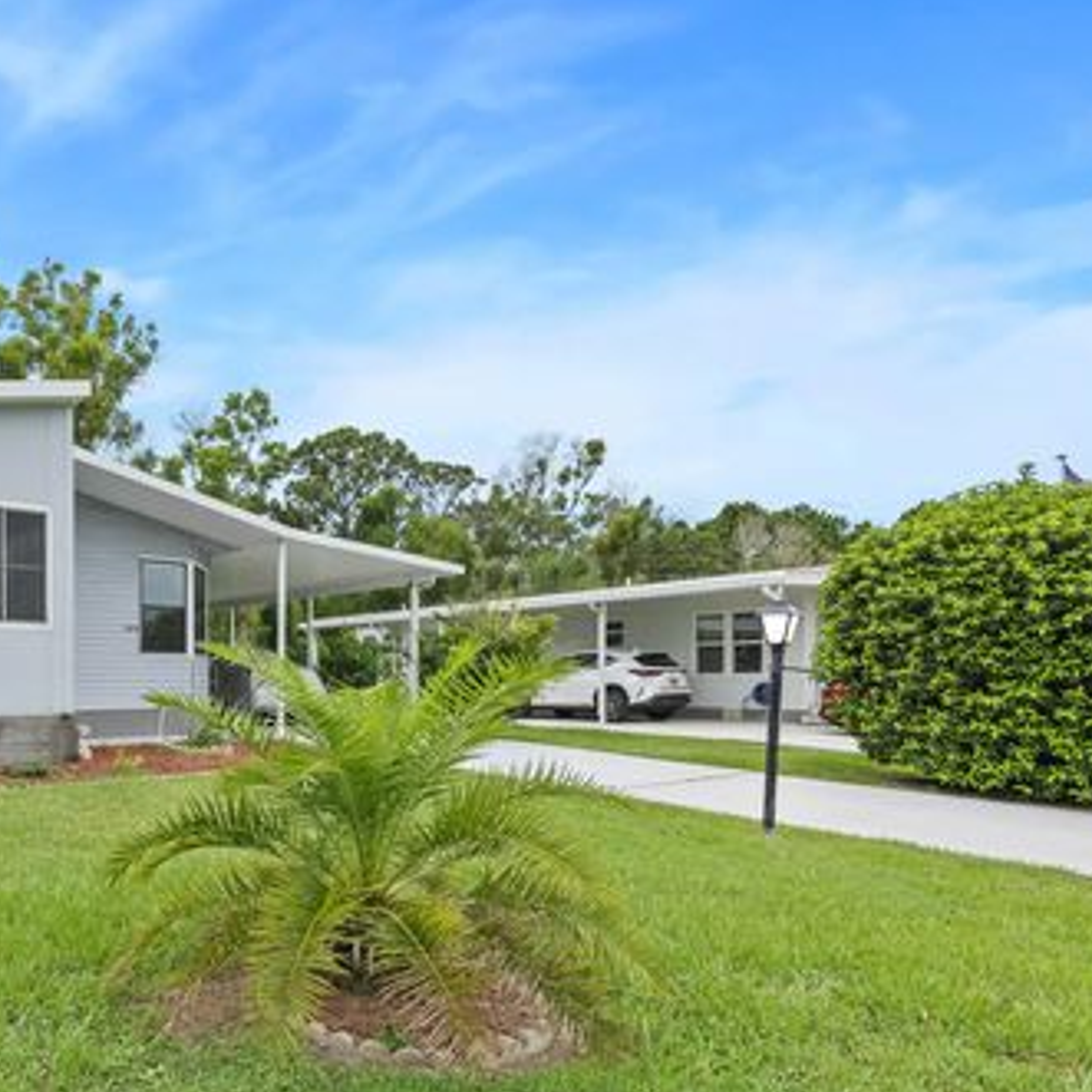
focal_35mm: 23
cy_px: 698
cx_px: 238
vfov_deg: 66.0
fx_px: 821
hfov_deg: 62.3
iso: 250
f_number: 9
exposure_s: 1/400
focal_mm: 14
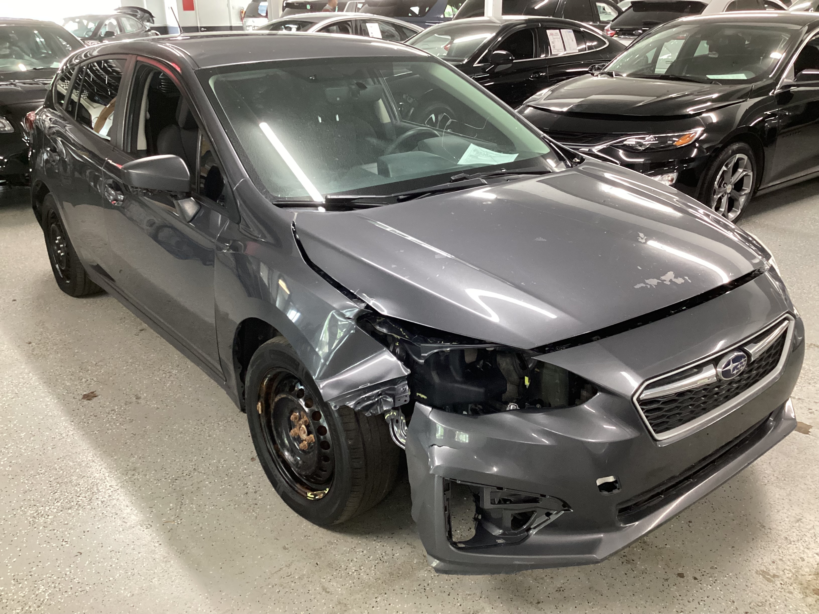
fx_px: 733
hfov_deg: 58.4
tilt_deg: -24.3
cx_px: 410
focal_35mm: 31
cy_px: 307
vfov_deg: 45.4
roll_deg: +0.6
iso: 320
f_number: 2.4
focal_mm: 3.3
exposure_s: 1/40
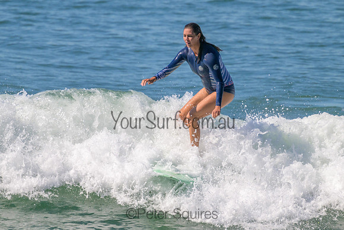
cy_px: 119
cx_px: 156
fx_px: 9974
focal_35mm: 1044
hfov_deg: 2.0
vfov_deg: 1.3
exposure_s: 1/2000
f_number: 11
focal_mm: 800
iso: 320
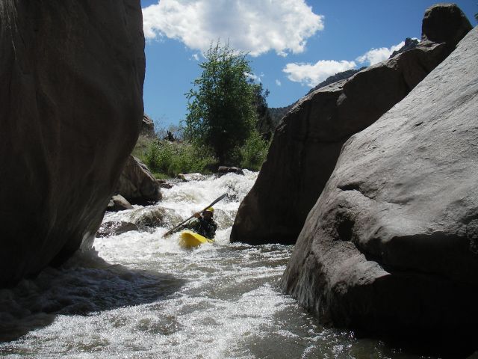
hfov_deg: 49.0
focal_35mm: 38
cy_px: 180
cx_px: 239
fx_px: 525
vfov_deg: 37.7
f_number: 3.3
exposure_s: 1/1000
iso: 50
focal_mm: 6.3
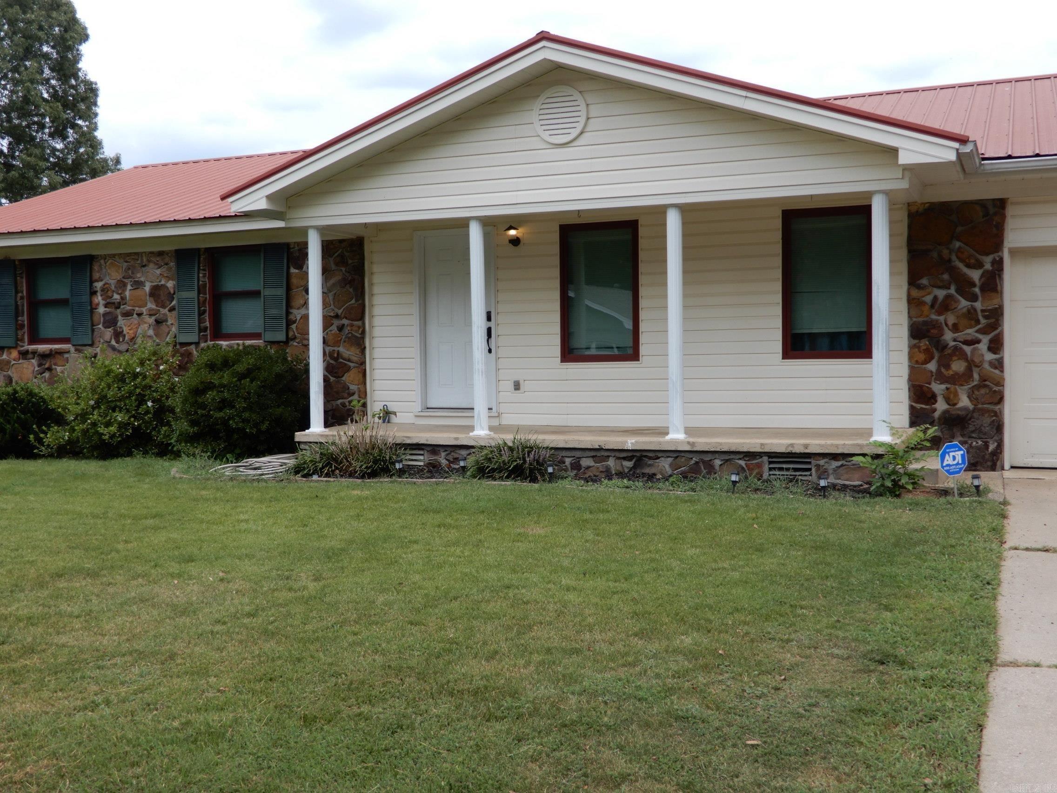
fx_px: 1160
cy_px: 396
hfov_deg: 49.0
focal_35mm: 38
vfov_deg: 37.7
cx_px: 528
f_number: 4
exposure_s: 1/500
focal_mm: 6.8
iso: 80
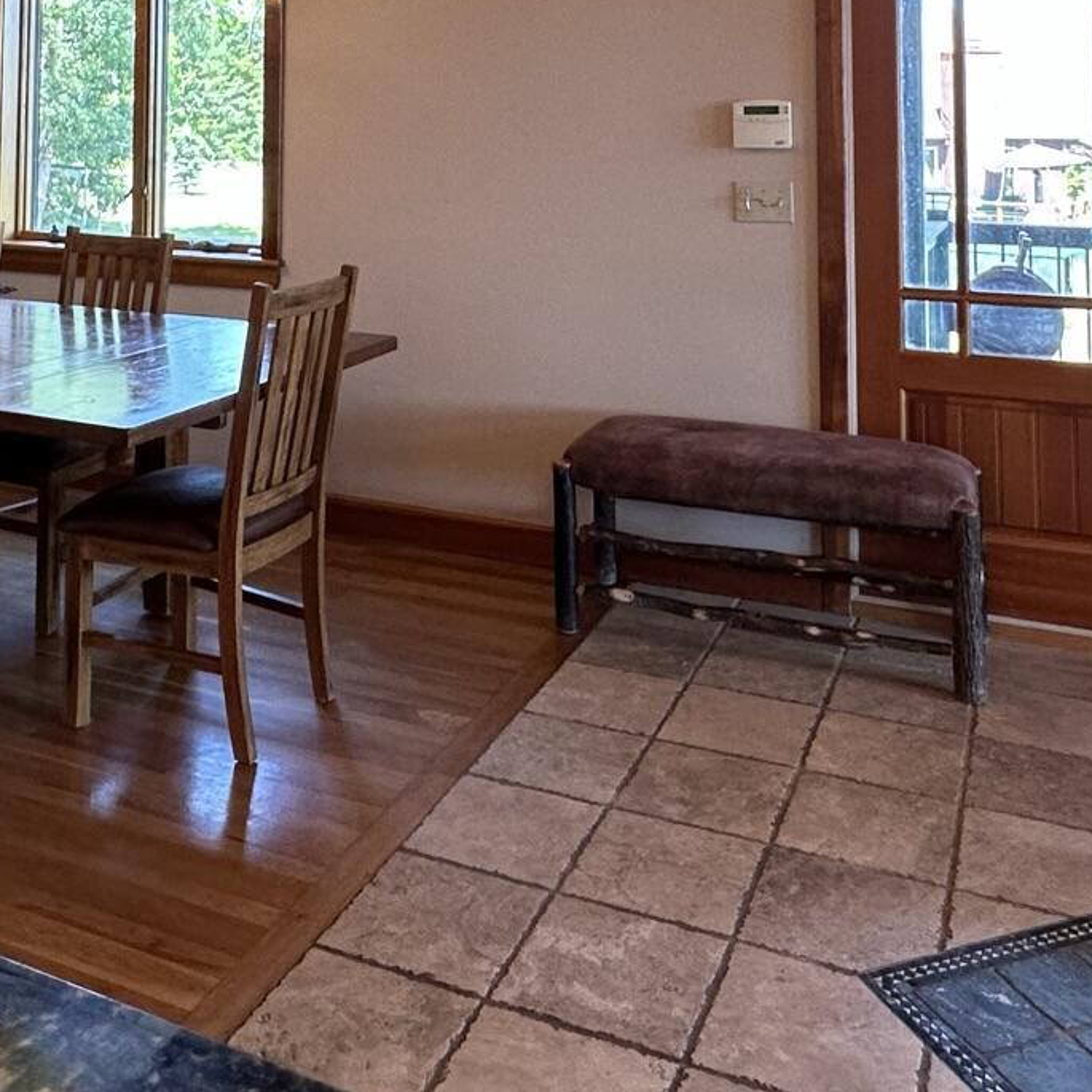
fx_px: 1321
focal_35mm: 37
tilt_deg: +4.5
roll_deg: -0.8
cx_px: 421
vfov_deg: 40.2
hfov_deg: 44.6
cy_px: 33
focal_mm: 2.22
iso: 160
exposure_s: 1/120
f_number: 2.2
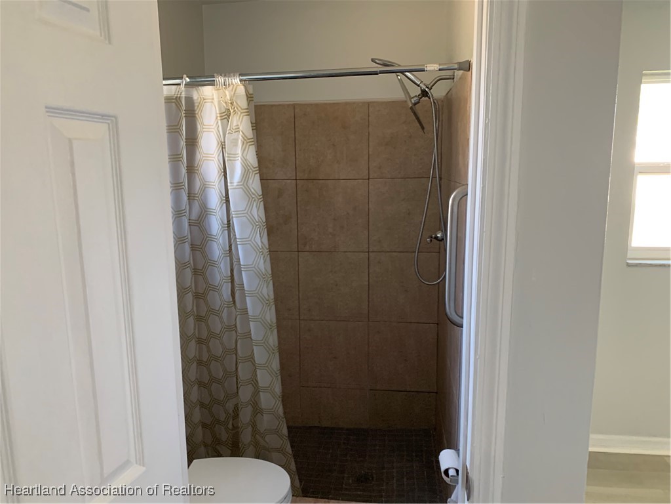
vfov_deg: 53.1
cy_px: 252
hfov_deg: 67.3
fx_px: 504
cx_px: 336
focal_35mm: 26
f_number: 1.8
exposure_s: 1/60
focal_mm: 4.25
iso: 200
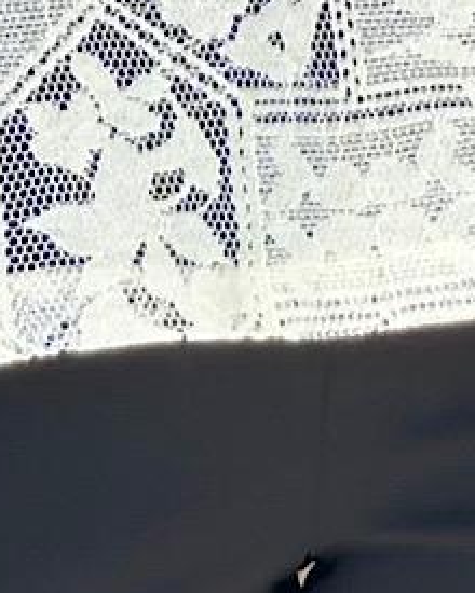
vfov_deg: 6.7
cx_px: 371
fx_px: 4797
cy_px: -802
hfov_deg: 5.7
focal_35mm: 273
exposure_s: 1/843
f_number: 1.78
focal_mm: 6.86
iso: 80
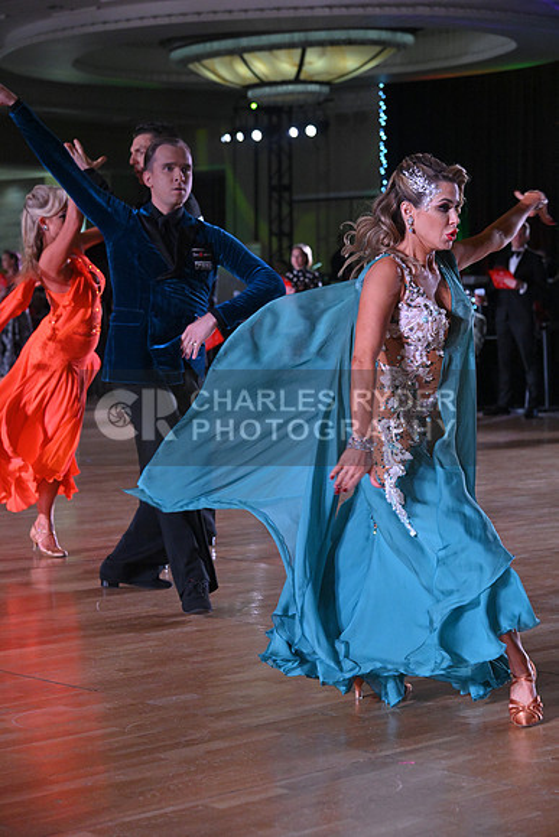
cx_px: 280
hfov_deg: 16.1
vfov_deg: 23.9
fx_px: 1978
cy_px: 418
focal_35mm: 85
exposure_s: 1/400
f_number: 5.6
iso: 4000
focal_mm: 85
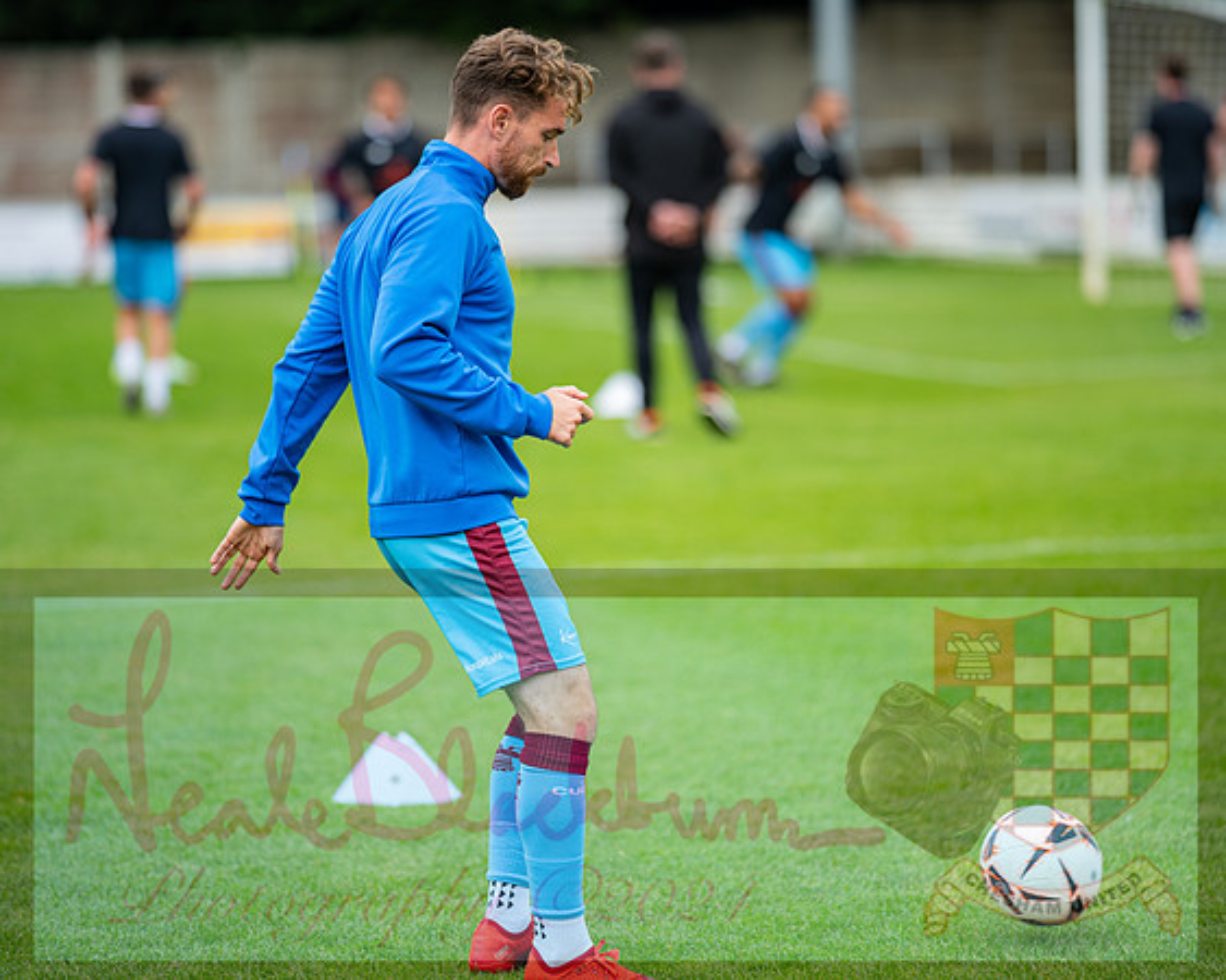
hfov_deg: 12.7
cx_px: 672
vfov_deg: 10.2
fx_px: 5515
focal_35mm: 152
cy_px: 490
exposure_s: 1/1200
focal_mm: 135
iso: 160
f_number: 1.8
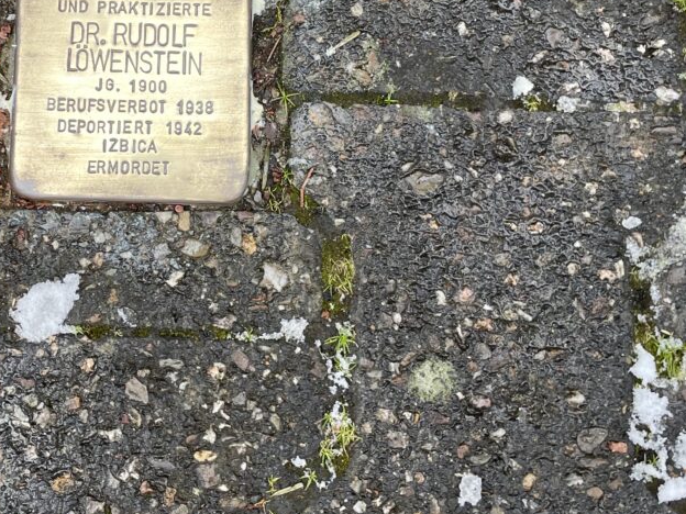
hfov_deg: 34.2
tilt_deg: -84.1
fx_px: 1090
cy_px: 107
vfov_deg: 26.1
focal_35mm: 55
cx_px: 168
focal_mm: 4.2
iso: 50
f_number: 1.6
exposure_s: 1/121
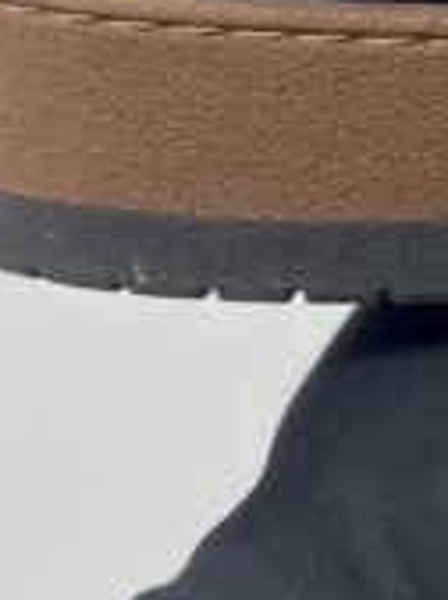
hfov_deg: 8.7
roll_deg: +0.5
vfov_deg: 12.0
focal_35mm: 158
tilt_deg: -15.4
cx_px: 992
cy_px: -273
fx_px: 2737
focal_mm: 5.7
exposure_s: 1/100
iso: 32
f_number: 1.5
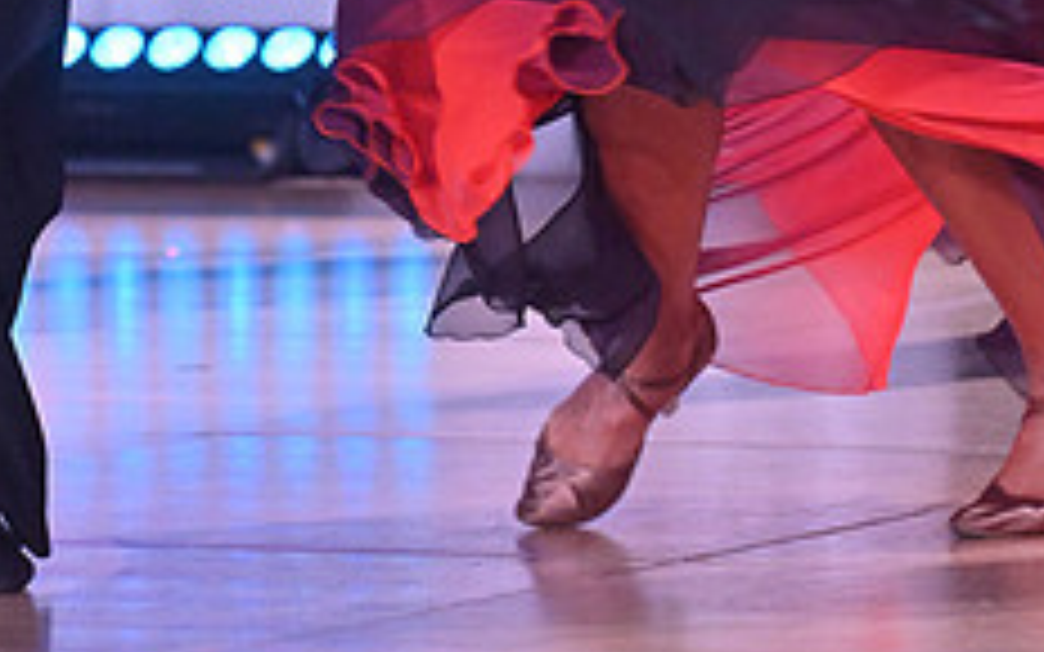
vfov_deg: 2.6
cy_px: -459
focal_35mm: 509
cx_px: 380
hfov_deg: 4.1
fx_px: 14482
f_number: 4
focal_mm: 200
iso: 4000
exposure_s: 1/400
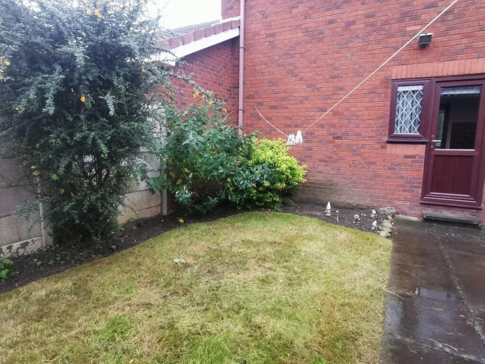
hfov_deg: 81.7
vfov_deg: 66.0
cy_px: 182
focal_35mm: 20
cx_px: 242
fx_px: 280
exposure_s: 1/50
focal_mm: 2.26
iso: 160
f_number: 2.2
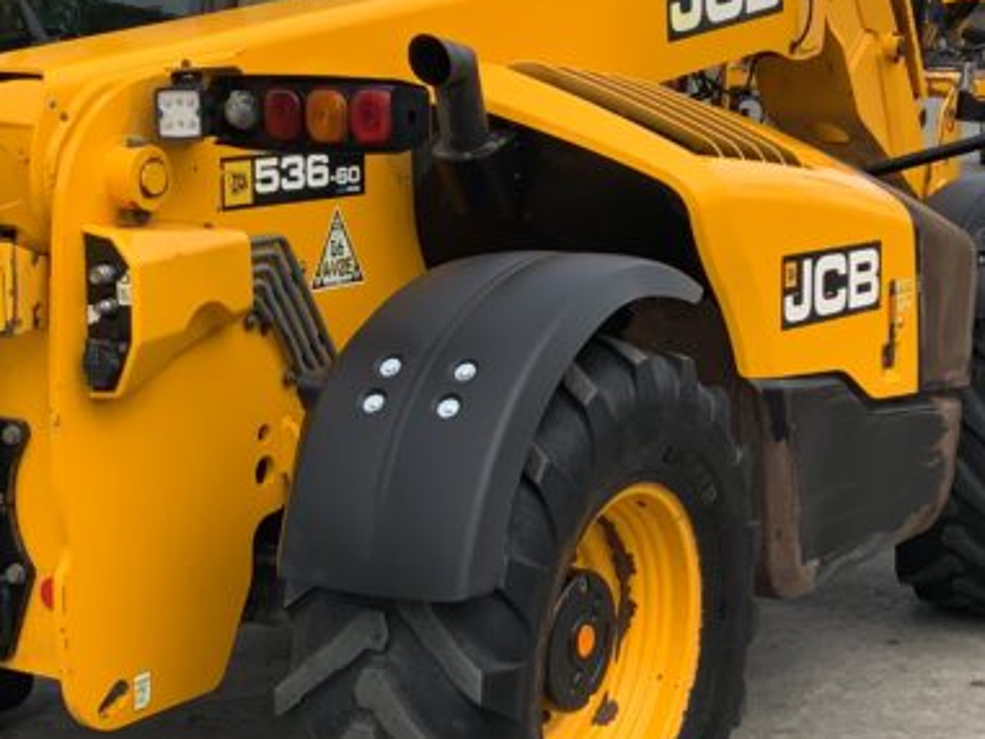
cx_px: 535
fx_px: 2220
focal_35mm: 78
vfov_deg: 18.9
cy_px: 359
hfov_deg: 25.0
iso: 16
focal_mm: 3
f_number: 1.8
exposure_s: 1/1144
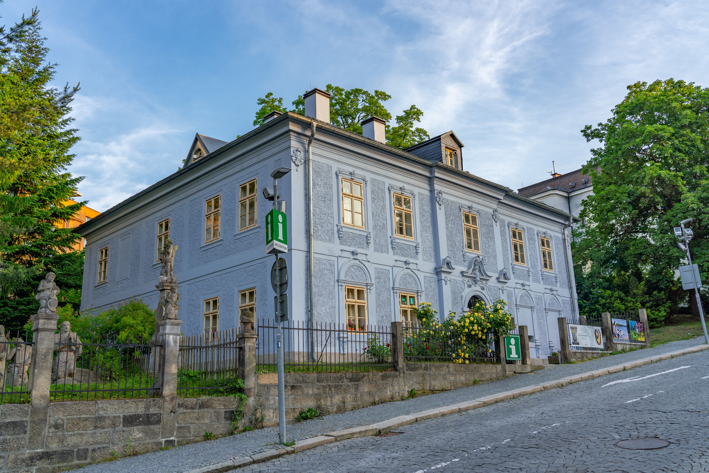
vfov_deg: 43.6
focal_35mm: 30
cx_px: 354
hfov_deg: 61.9
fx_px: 591
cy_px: 236
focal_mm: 30
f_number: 5
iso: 100
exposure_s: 1/160
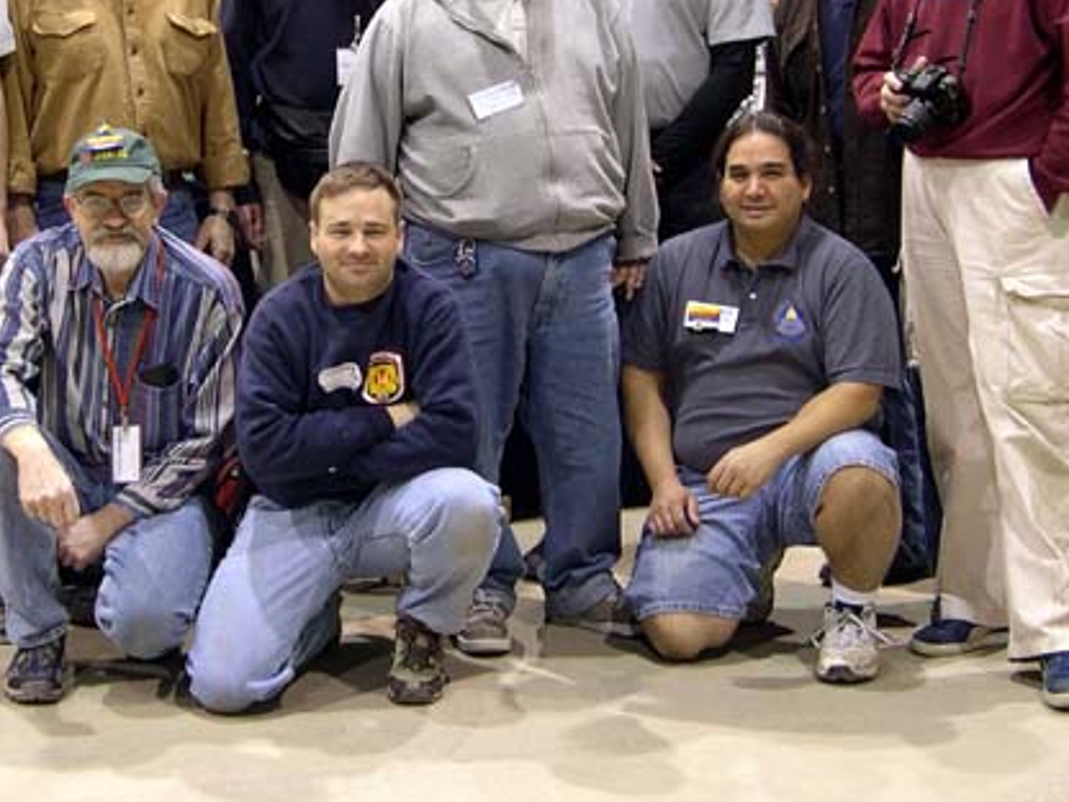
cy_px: 229
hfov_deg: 26.5
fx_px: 2254
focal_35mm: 73
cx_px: 349
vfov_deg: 20.1
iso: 101
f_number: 2.8
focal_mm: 8
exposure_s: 1/4.8
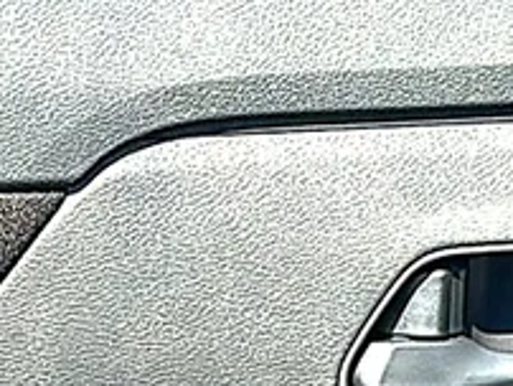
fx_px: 2463
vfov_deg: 8.8
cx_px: 302
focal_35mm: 166
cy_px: 476
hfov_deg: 11.9
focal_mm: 6.86
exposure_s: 1/912
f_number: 1.78
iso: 80
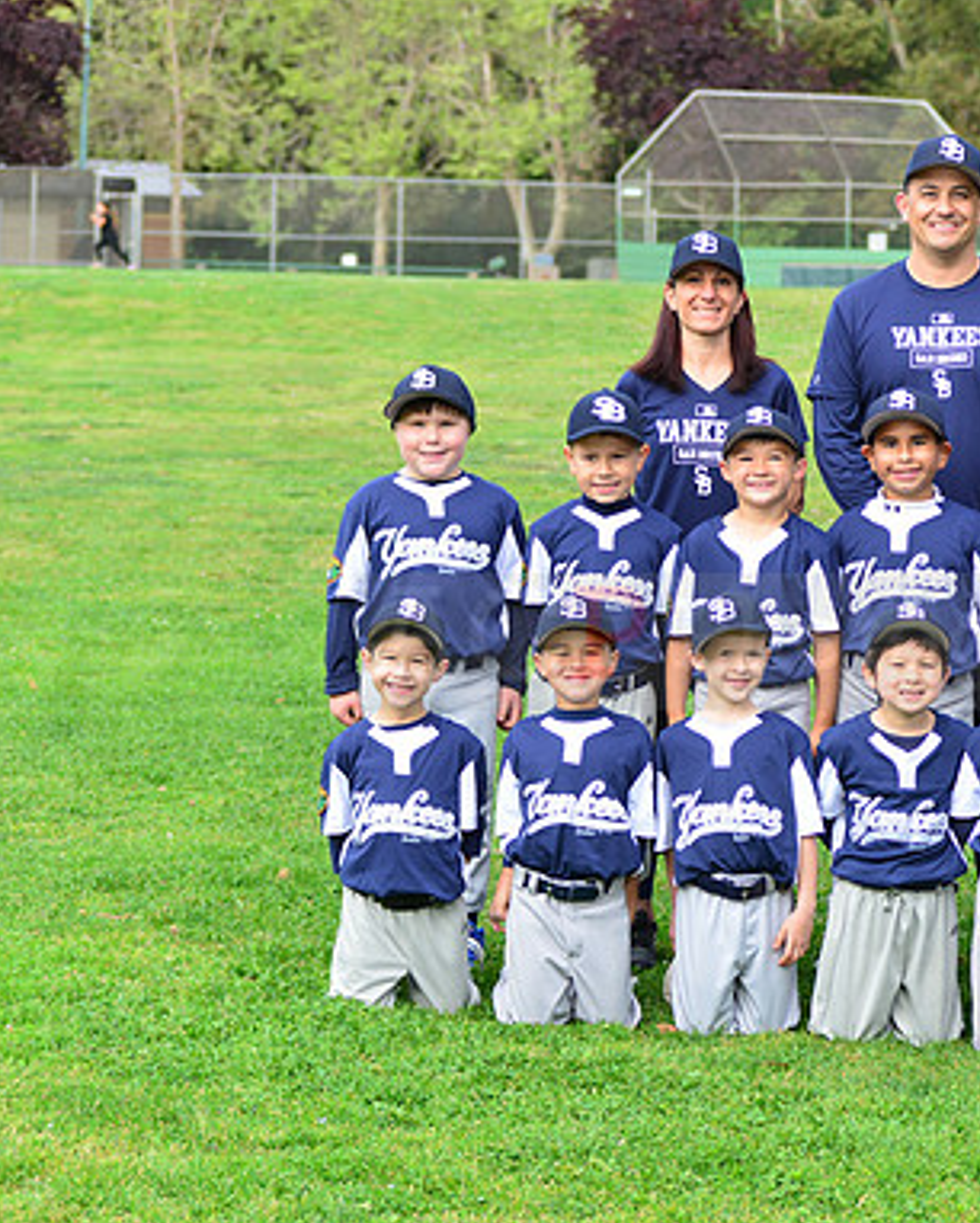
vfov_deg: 16.9
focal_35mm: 114
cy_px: 616
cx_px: 894
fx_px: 4130
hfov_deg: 13.4
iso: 320
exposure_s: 1/200
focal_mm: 80
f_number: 5.6
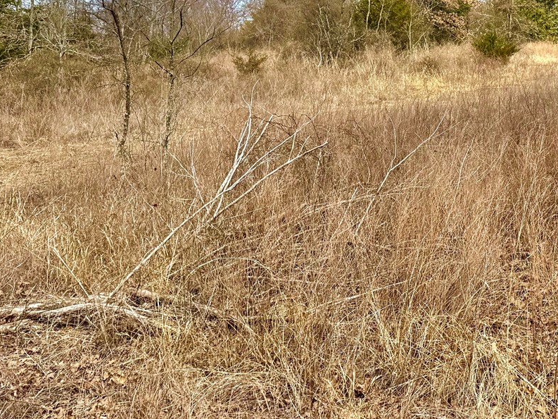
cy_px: -34
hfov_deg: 29.2
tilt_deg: +5.3
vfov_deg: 22.4
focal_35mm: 62
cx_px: 554
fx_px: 1000
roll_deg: -1.4
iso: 80
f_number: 1.78
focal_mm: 6.76
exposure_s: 1/5319
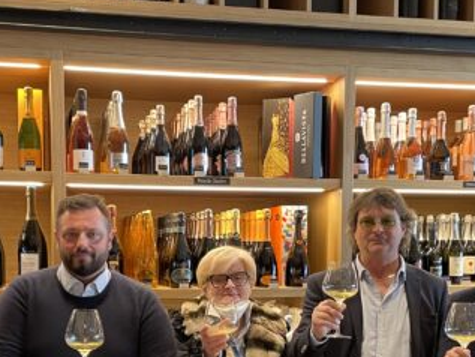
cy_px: 326
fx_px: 782
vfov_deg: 24.9
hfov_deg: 33.7
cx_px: 208
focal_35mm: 57
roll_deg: +0.1
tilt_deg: -4.3
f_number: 1.6
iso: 200
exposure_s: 1/50
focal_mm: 4.2
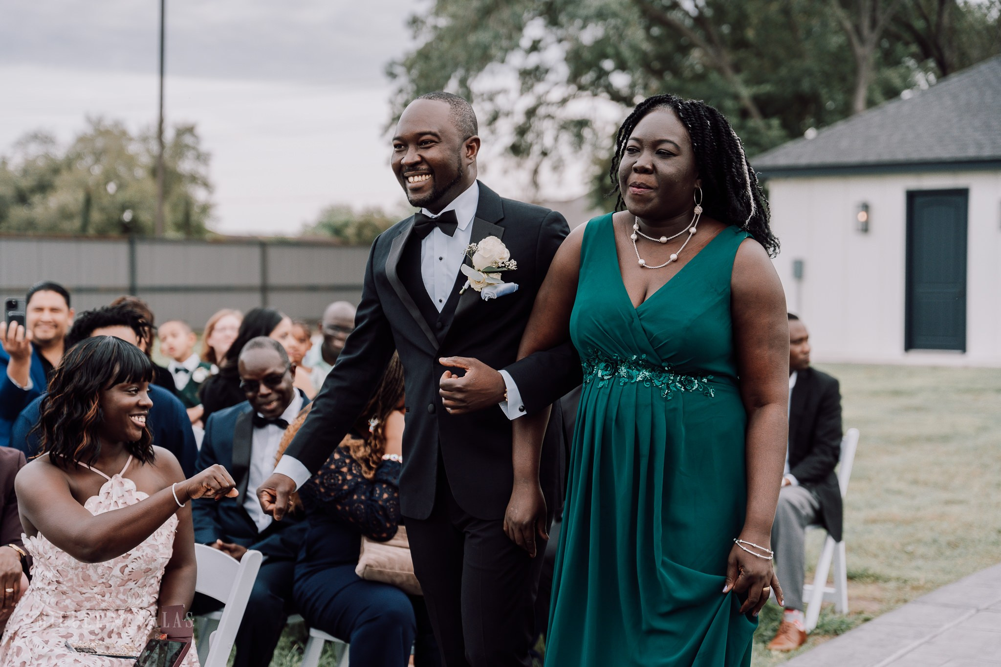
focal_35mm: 61
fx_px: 1701
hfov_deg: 32.8
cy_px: 334
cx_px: 500
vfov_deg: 22.2
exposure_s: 1/320
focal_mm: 61.2
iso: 250
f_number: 2.8
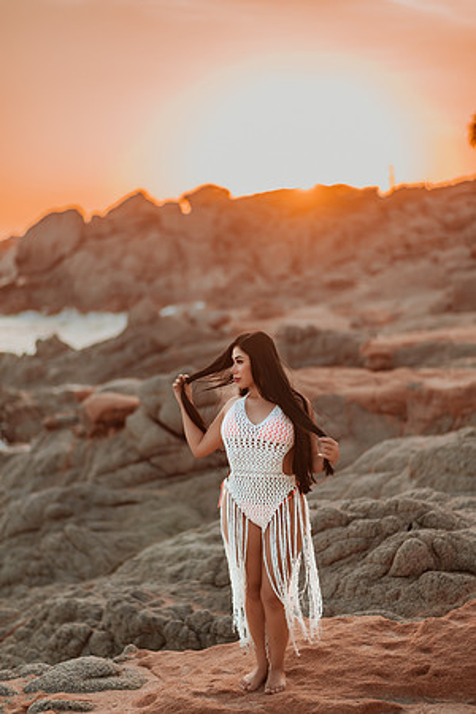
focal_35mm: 58
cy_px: 357
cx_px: 238
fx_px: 1150
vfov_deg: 34.5
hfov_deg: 23.4
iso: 100
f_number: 1.4
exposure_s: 1/2000
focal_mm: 58
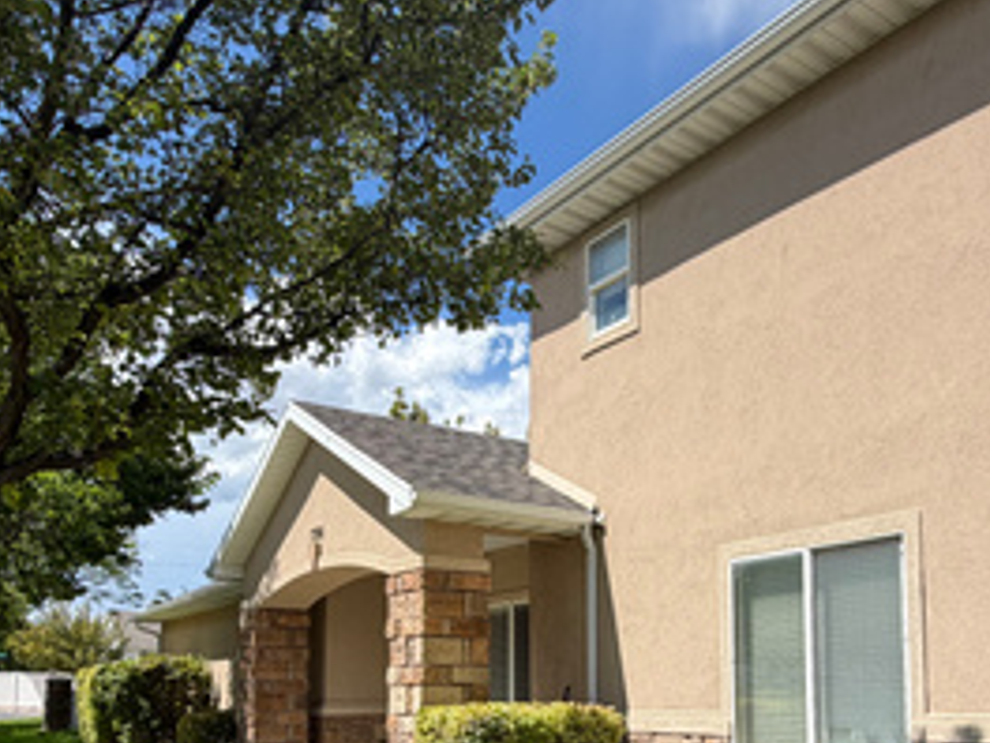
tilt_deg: +5.0
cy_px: 619
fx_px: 972
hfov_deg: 53.1
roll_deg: +0.8
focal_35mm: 34
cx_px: 641
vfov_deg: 39.7
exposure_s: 1/770
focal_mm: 2.22
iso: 20
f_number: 2.2
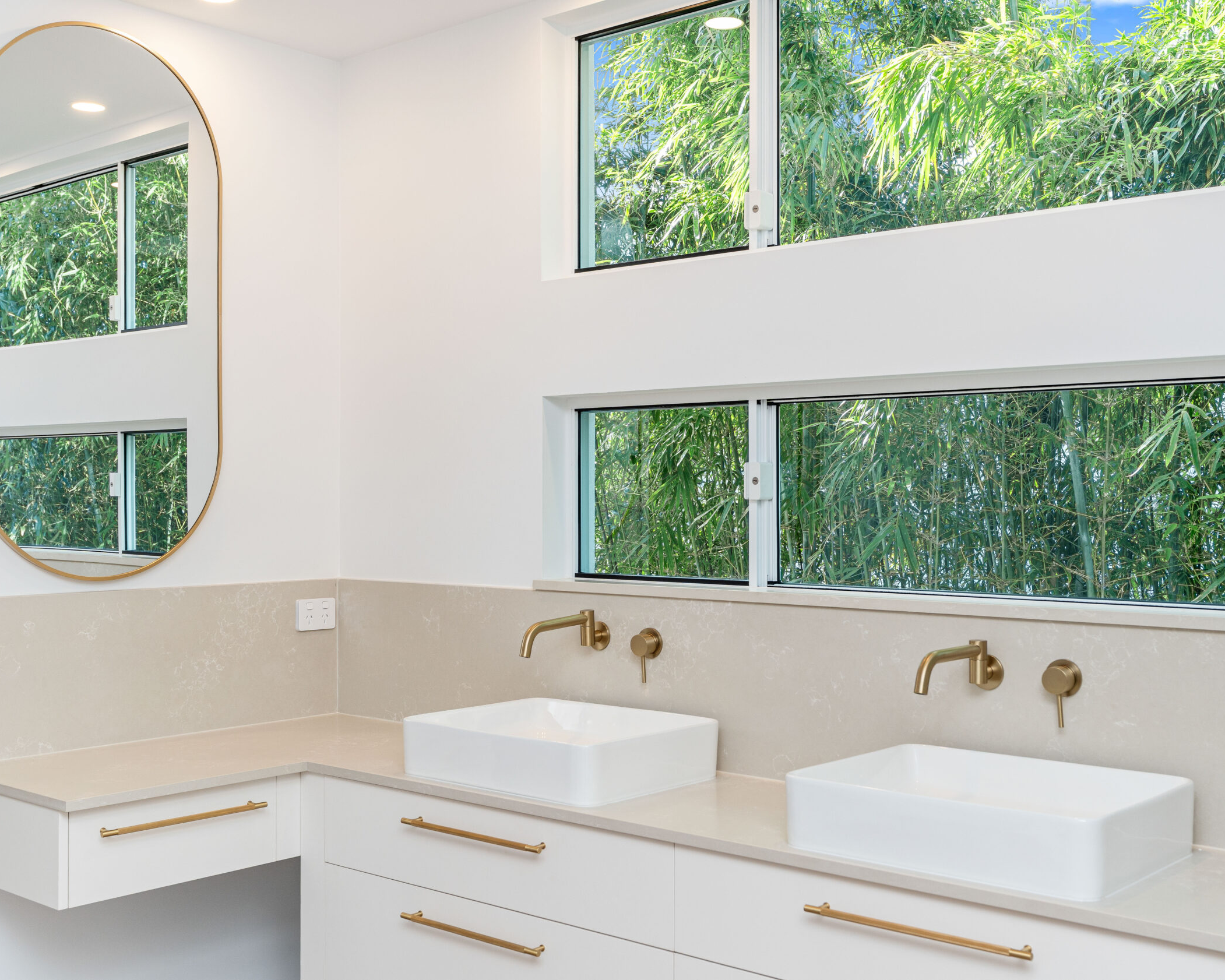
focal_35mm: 40
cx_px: 612
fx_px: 1450
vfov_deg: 37.3
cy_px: 483
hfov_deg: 45.8
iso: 400
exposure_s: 1/50
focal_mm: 35
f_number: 8
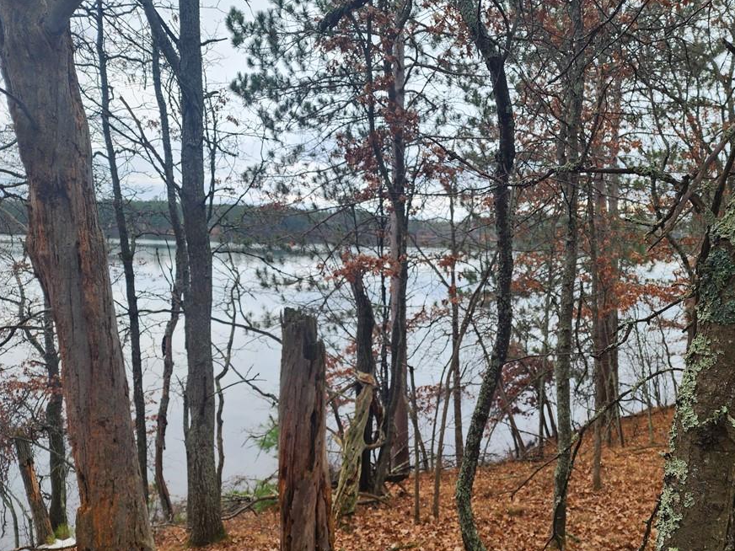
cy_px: 292
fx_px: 573
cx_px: 422
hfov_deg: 65.0
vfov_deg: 51.3
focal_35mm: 27
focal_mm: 6.4
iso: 20
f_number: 1.8
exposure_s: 1/180
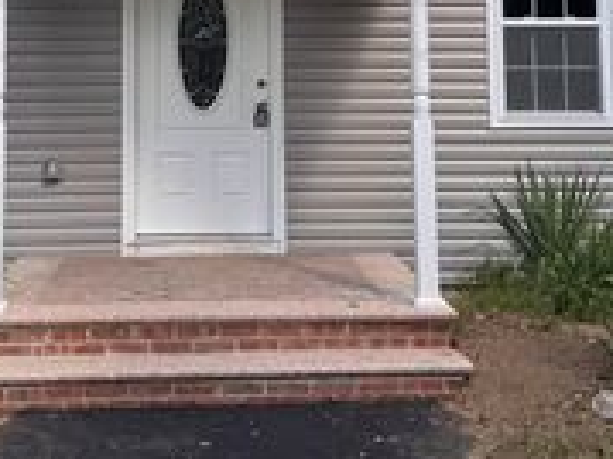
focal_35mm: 67
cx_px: 229
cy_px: -33
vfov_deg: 20.9
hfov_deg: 28.9
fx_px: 1186
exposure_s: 1/2174
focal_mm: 6.76
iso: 80
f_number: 1.78
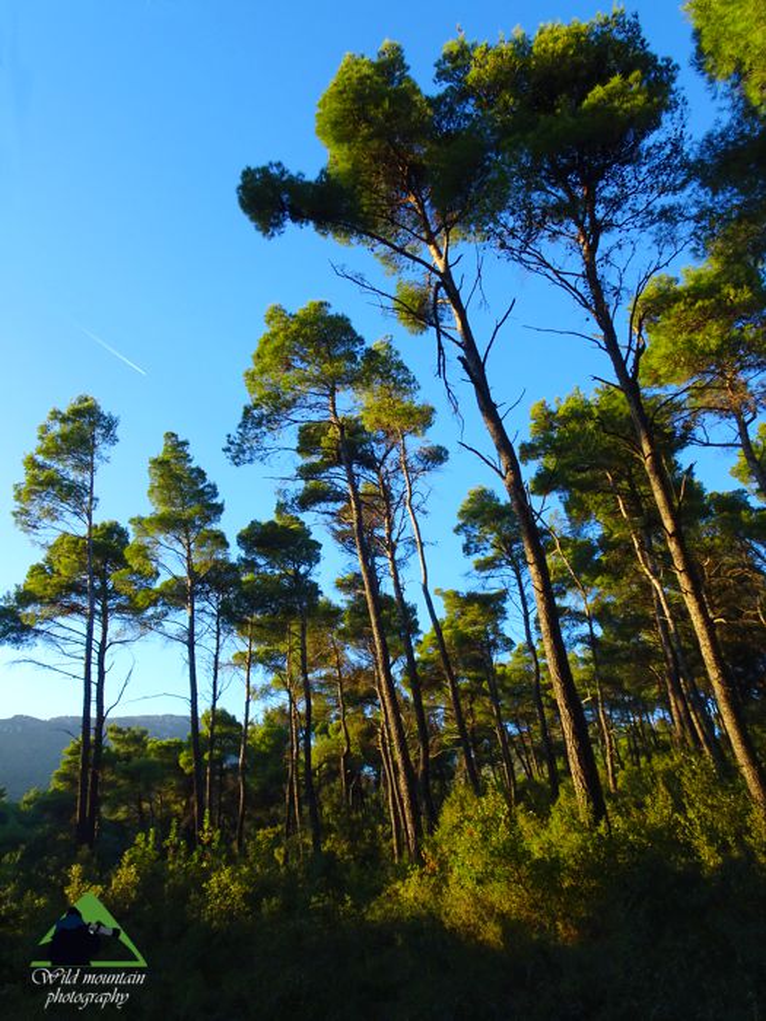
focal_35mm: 24
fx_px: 708
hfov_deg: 56.8
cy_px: 510
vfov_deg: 71.6
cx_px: 383
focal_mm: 4.1
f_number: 5
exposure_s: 1/100
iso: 80
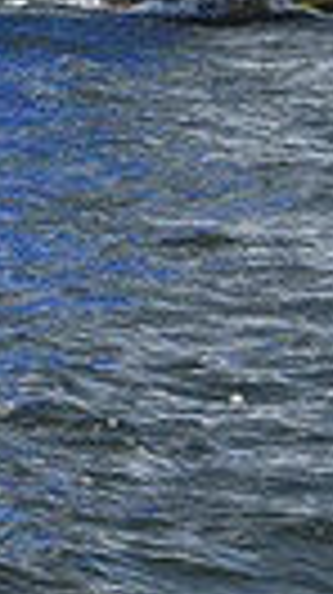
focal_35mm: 437
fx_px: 6877
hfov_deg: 2.8
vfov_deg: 4.8
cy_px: -693
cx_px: 164
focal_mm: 95
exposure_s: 1/800
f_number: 11
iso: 250
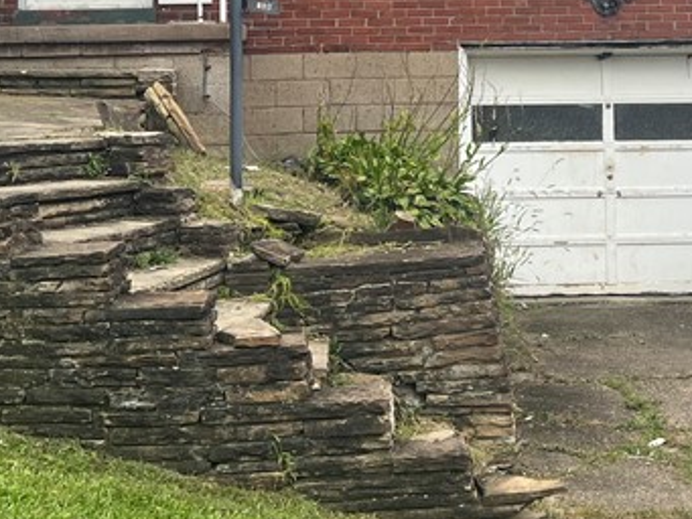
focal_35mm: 78
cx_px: 511
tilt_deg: +3.2
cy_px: -34
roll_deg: +1.0
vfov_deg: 18.3
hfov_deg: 24.8
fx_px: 1560
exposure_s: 1/1808
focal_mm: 5.7
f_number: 1.5
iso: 50
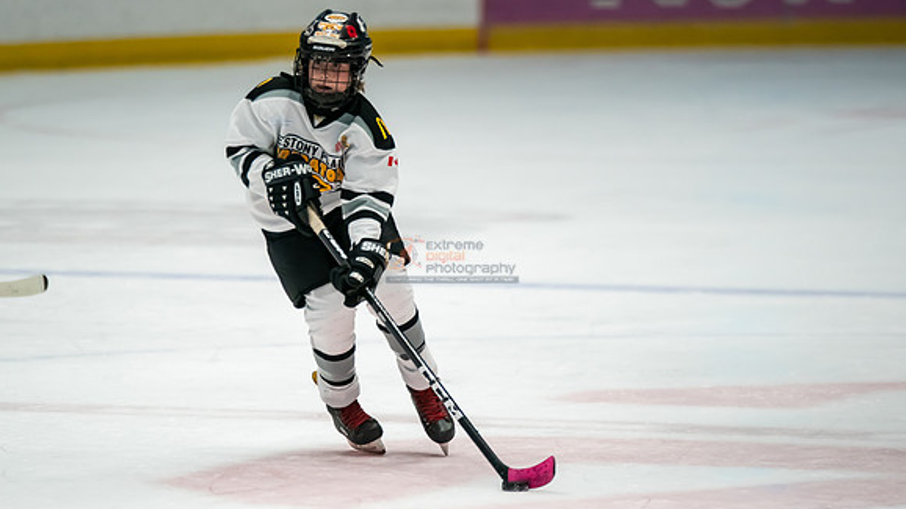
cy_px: 244
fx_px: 10089
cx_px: 365
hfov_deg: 5.1
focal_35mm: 420
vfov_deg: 2.9
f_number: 3.2
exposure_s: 1/1250
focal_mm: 300
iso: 3200
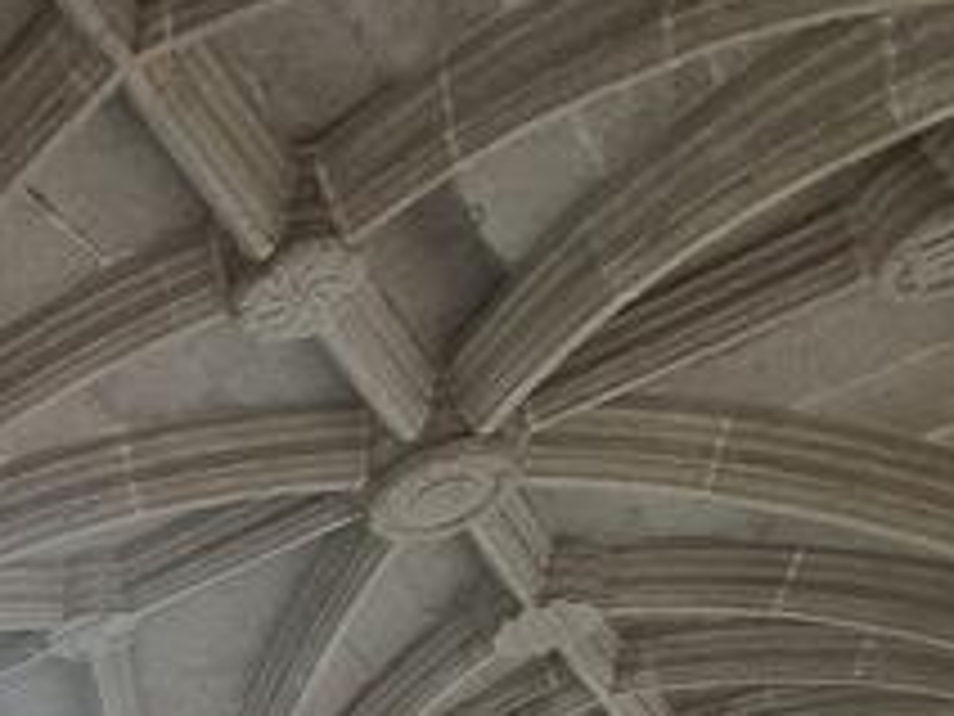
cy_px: 1112
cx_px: -405
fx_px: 1350
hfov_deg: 28.5
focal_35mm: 49
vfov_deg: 23.1
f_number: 2.2
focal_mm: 1.74
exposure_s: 1/50
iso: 250
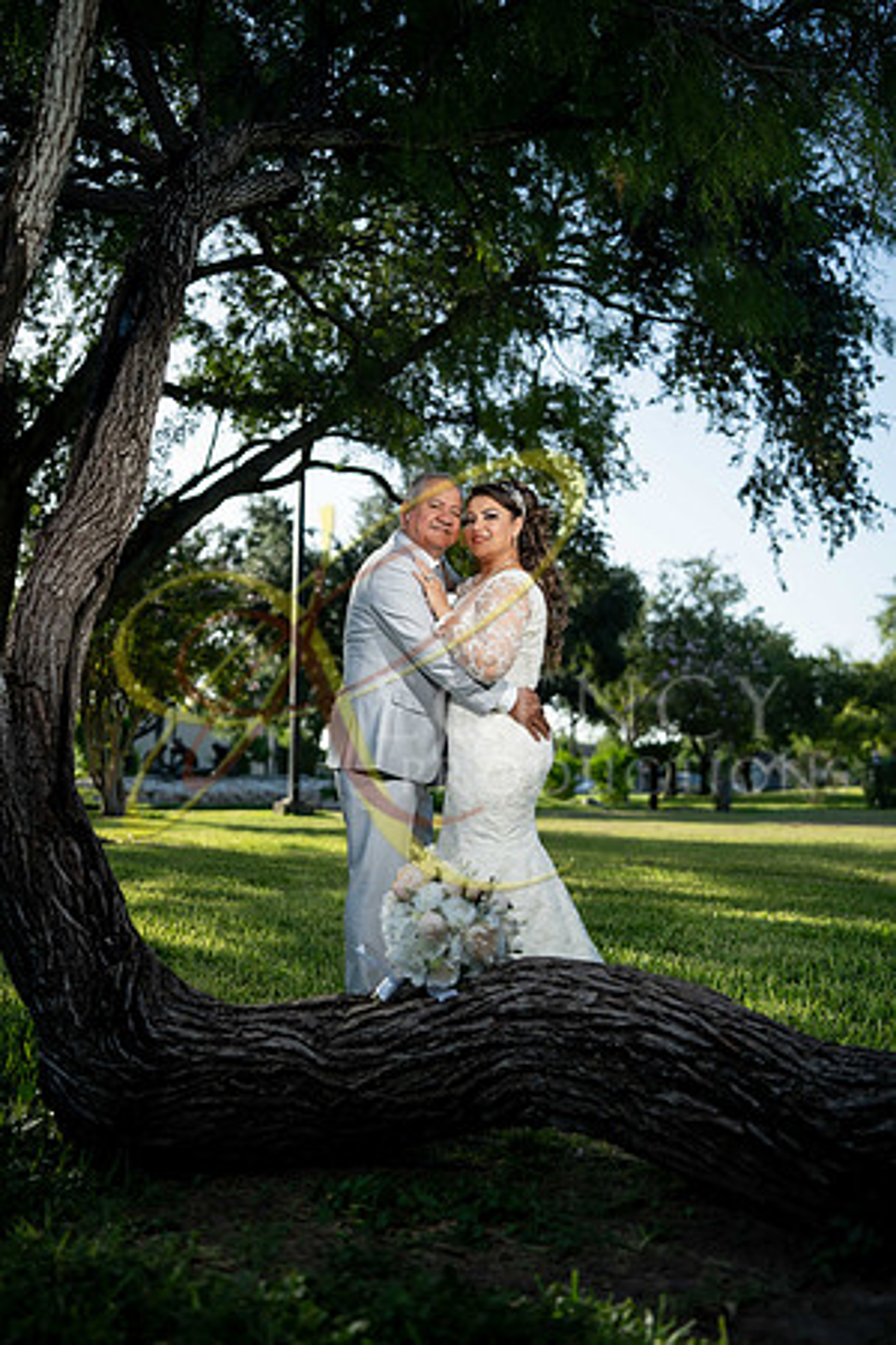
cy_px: 672
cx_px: 448
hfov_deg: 36.9
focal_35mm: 36
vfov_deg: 53.1
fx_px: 1344
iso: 200
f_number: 2
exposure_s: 1/2500
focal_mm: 36
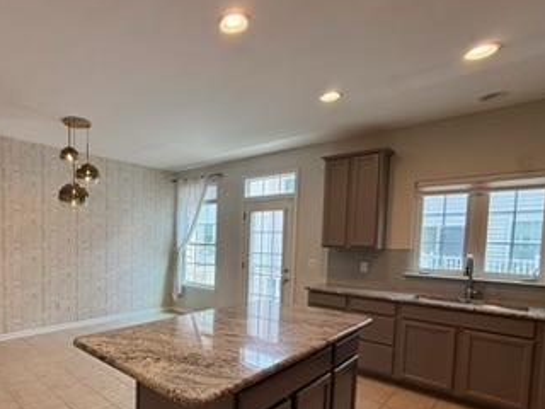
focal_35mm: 21
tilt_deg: -3.0
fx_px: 331
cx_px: 174
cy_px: 259
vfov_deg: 62.4
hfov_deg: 76.0
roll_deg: -1.3
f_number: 2.2
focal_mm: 2.22
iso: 80
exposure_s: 1/120
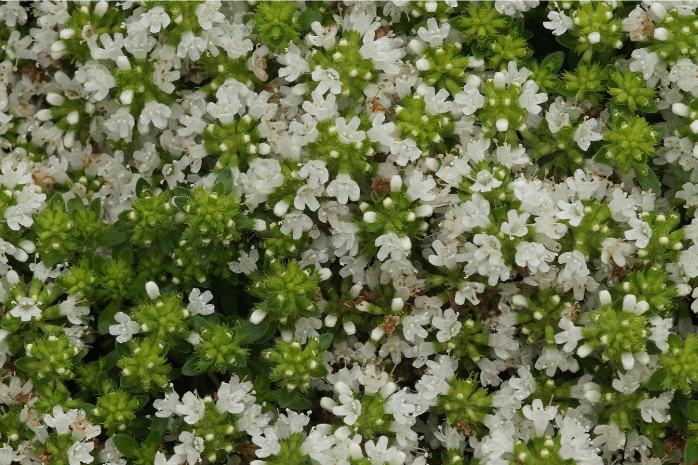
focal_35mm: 150
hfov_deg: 13.7
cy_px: 232
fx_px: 2908
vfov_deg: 9.1
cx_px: 349
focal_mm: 100
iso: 1600
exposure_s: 1/160
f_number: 11
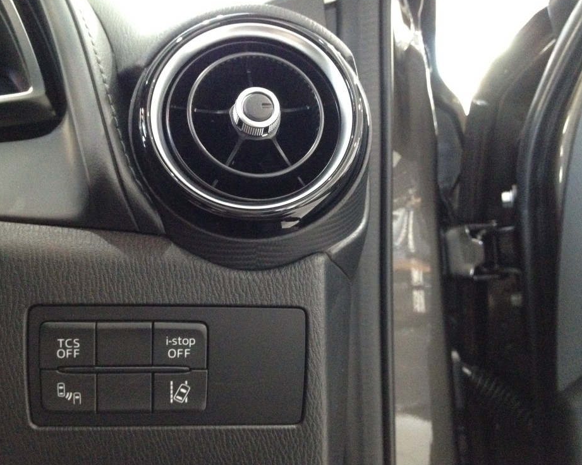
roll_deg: +3.0
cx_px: 272
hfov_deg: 47.9
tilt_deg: -1.5
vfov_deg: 39.1
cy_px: 234
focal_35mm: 38
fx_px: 654
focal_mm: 4.28
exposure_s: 1/15
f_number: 2.4
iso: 640
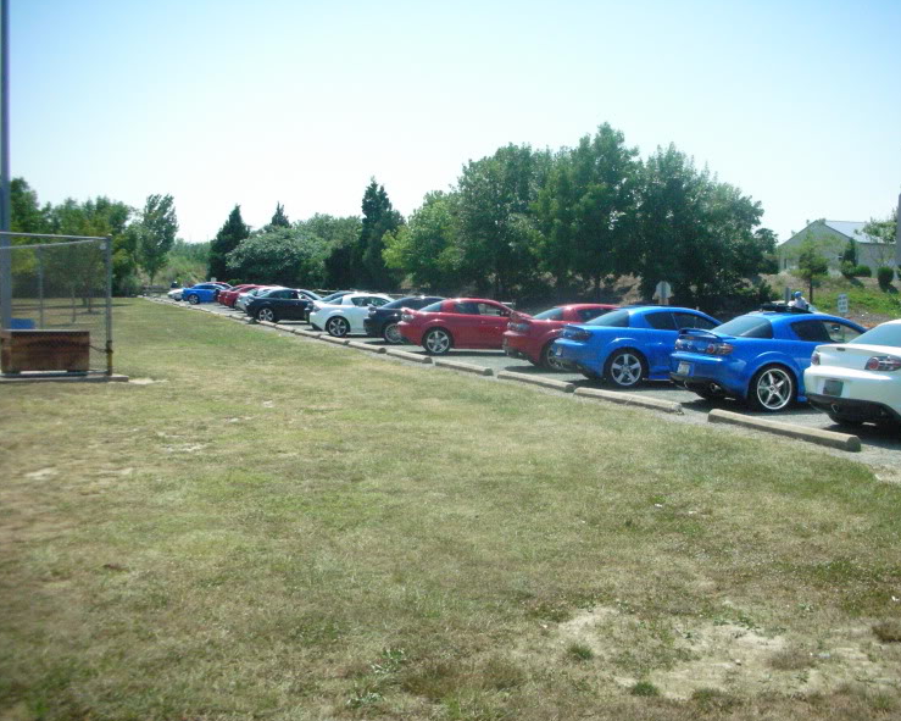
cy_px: 361
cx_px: 479
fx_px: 987
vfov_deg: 40.1
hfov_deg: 49.1
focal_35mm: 37
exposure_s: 1/500
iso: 400
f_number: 8.5
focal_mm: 5.8
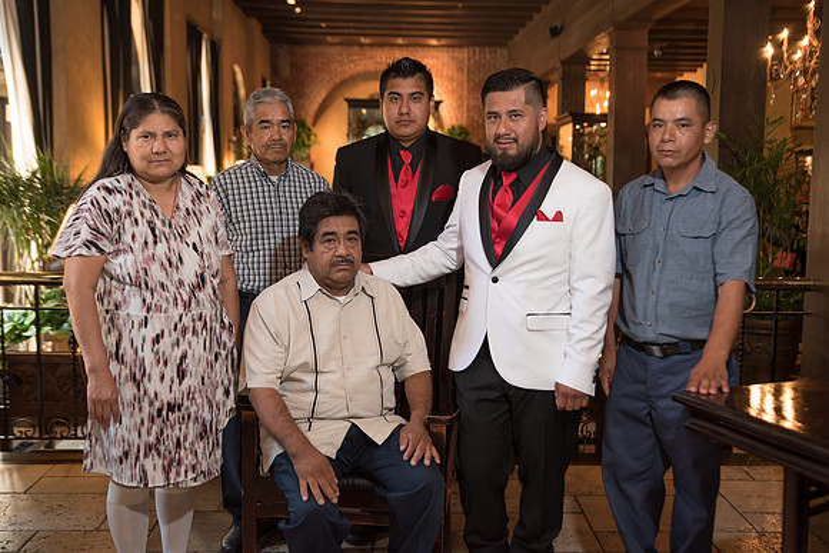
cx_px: 414
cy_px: 276
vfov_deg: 31.9
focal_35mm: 42
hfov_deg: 46.4
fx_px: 967
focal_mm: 42
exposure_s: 1/160
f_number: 3.5
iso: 1250
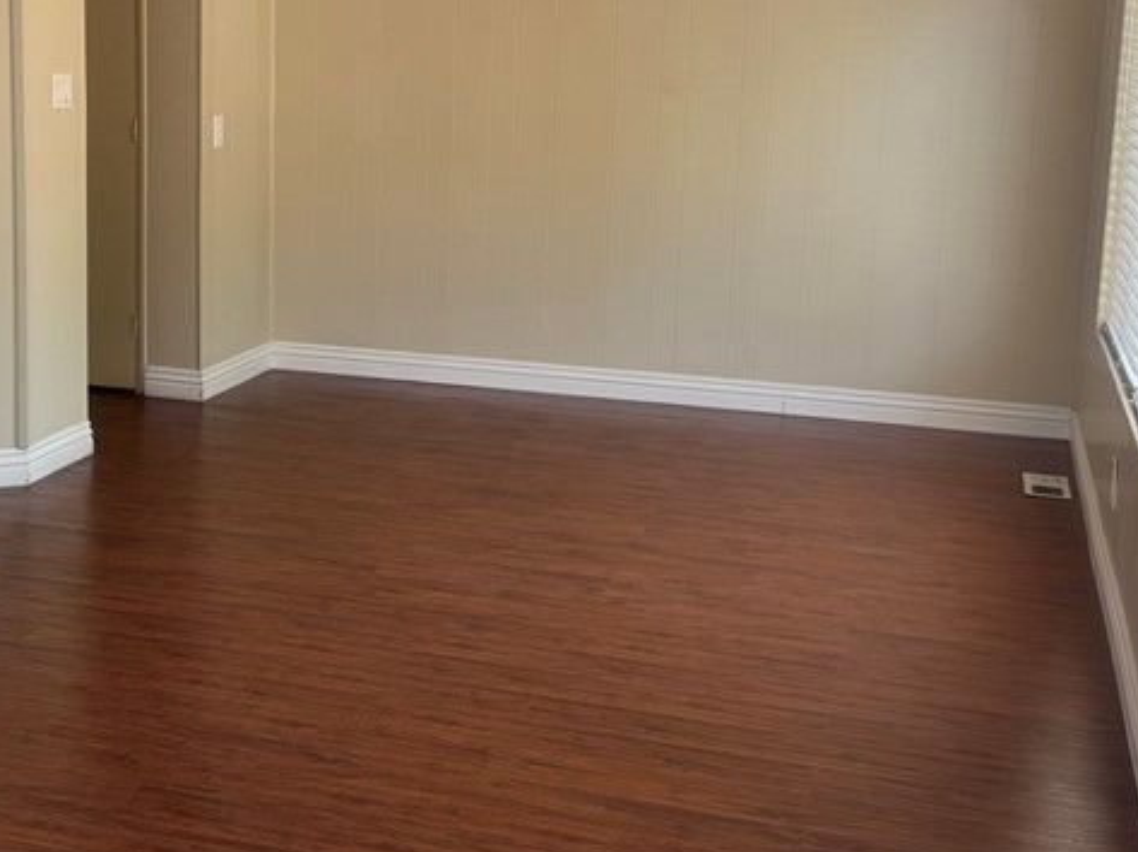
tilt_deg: -9.7
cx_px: 395
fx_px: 1708
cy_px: 267
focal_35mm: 52
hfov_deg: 36.5
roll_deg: -1.6
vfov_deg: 27.8
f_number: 1.78
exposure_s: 1/120
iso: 100
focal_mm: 6.76
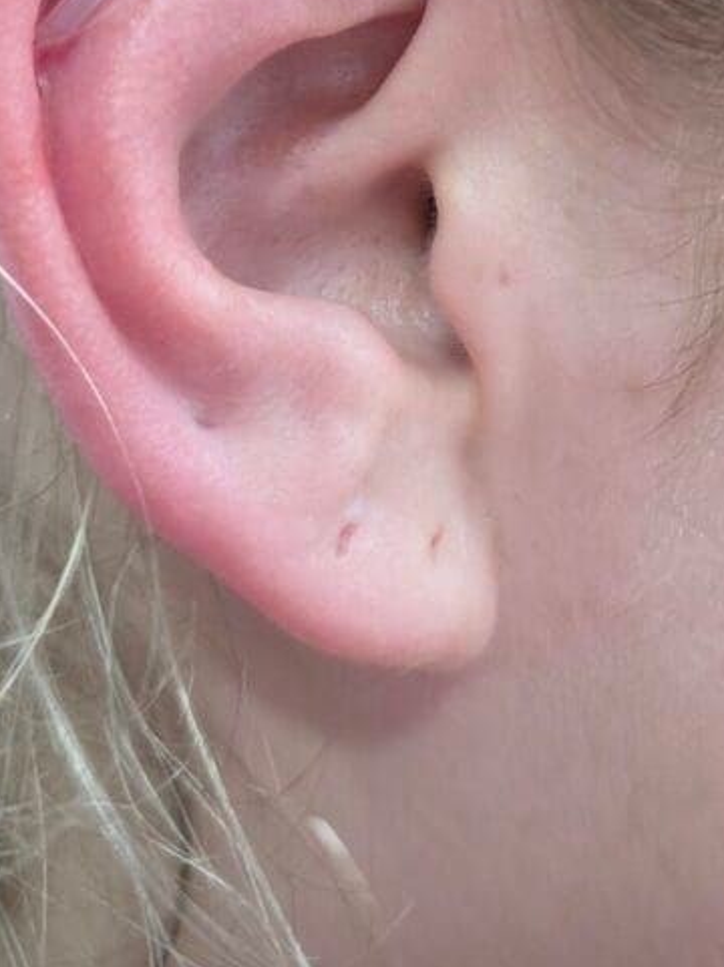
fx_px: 1368
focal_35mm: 49
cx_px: 467
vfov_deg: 37.6
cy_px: 199
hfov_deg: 29.5
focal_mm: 6.3
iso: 400
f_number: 1.7
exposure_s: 1/100
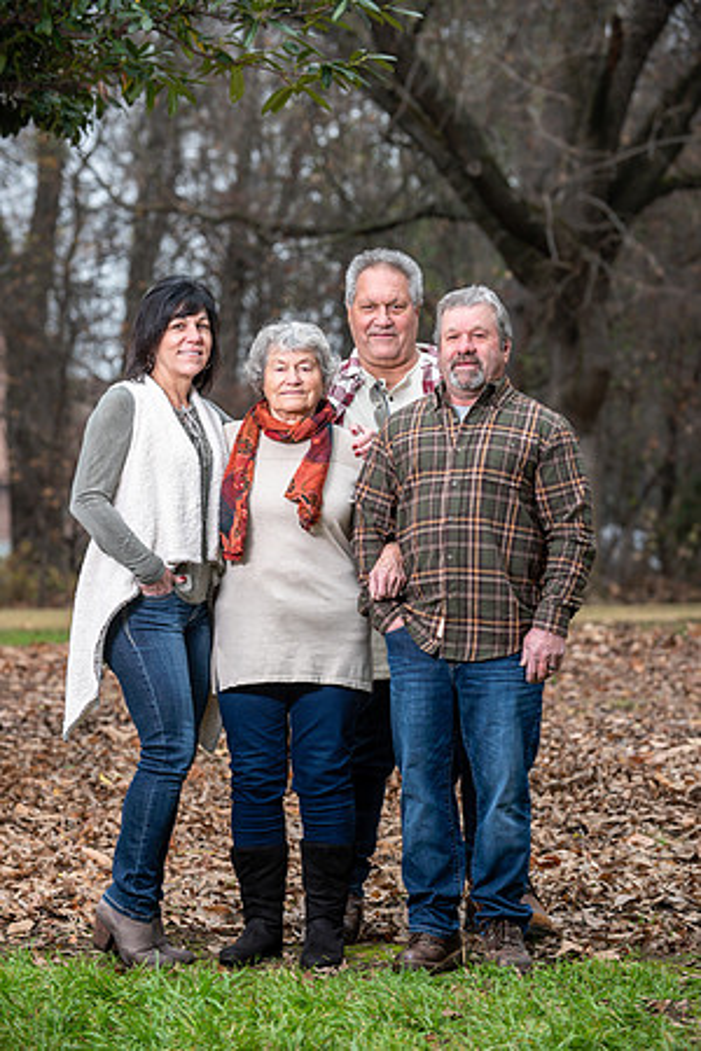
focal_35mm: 116
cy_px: 526
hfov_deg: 11.8
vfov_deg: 17.6
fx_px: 3388
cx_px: 350
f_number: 4
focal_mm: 116
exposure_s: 1/125
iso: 200
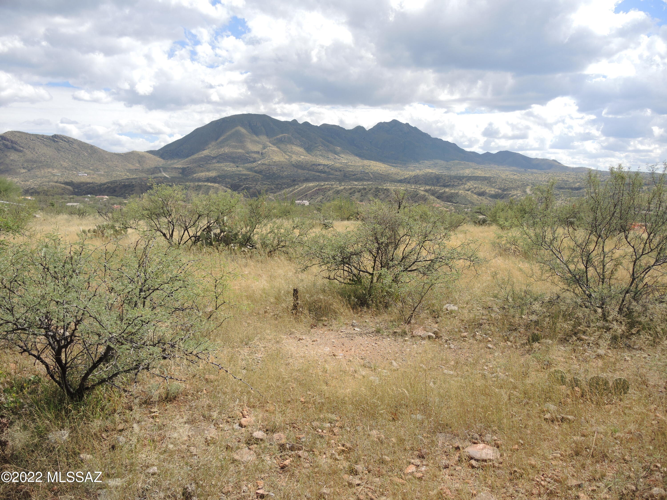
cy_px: 250
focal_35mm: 28
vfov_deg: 49.7
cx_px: 334
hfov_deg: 63.4
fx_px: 540
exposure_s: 1/1600
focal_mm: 6
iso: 80
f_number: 2.5
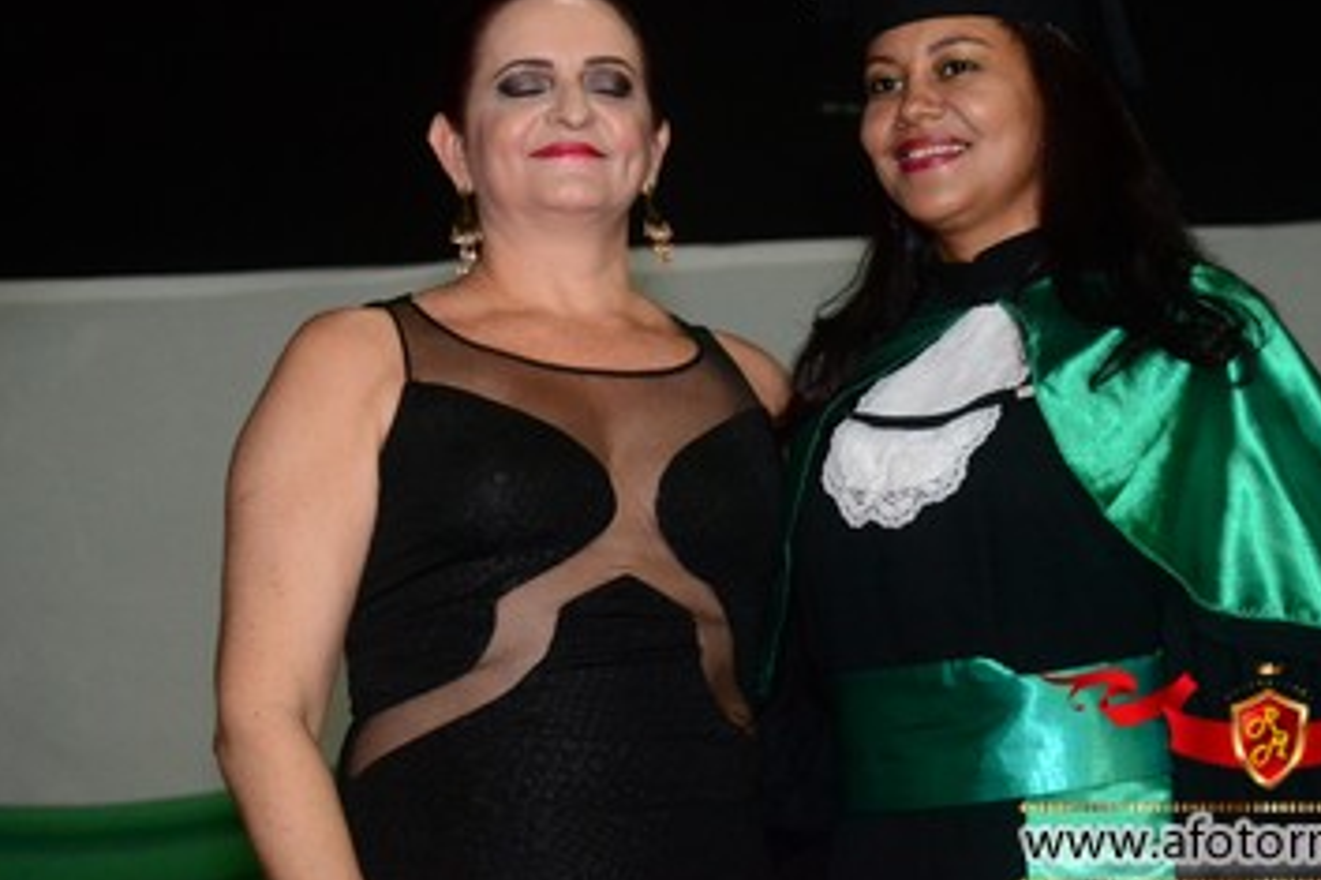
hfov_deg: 18.4
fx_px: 4071
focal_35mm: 111
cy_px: 345
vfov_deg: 12.3
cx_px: 707
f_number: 5.6
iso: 3200
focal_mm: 58
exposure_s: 1/80
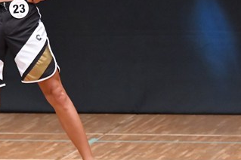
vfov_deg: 2.0
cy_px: 21
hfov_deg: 3.0
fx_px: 4634
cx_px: 28
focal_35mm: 693
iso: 8000
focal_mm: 190
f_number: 5.6
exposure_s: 1/400
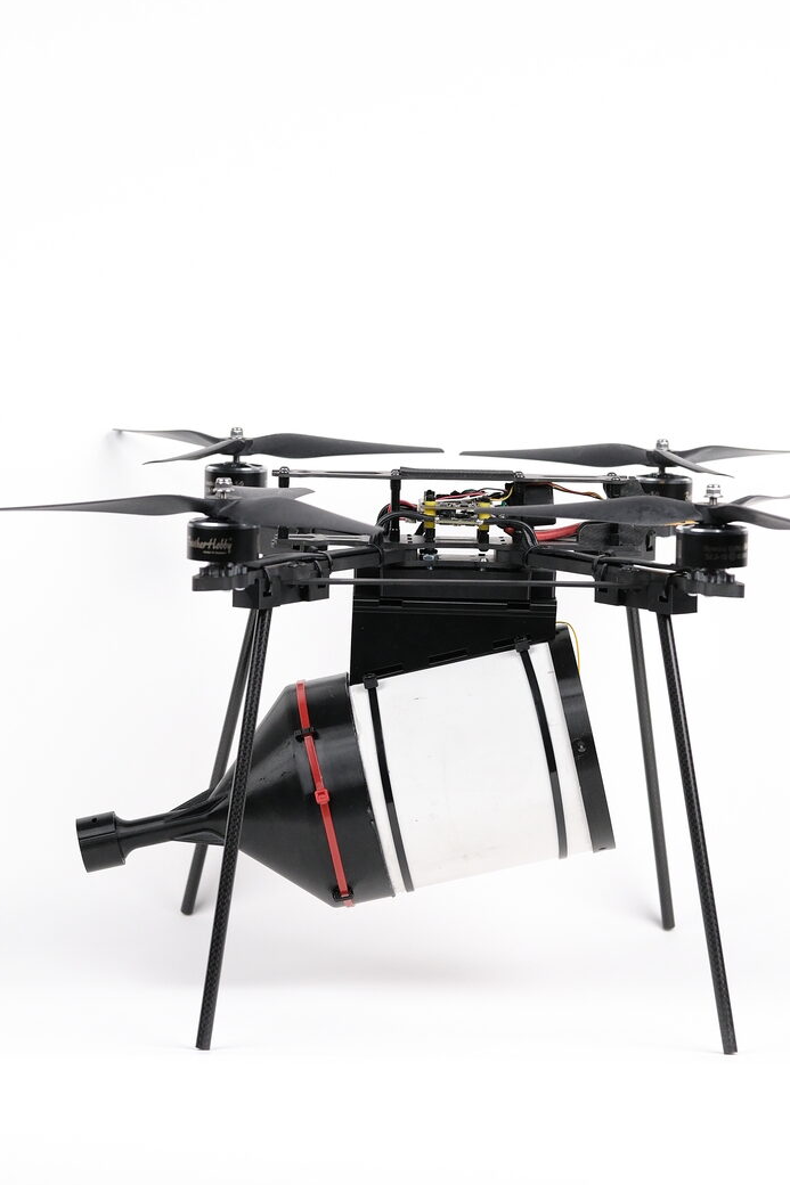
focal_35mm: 126
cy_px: 619
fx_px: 4149
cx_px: 437
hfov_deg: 10.9
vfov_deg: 16.3
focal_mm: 56
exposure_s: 1/200
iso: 1000
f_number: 3.6
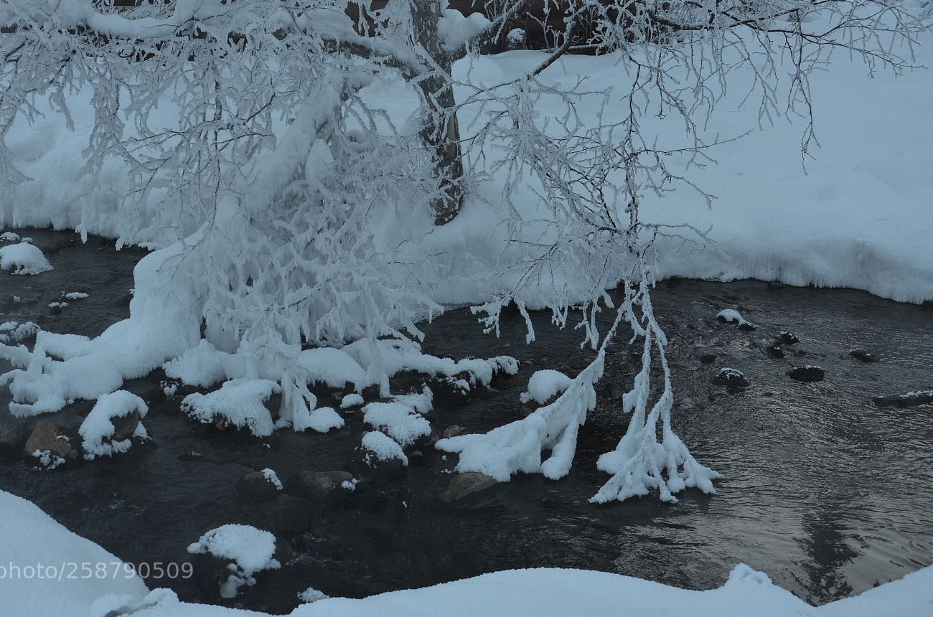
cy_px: 247
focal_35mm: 48
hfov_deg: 41.1
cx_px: 392
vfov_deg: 27.9
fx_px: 1241
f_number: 6.3
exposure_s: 1/160
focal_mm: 26
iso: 200
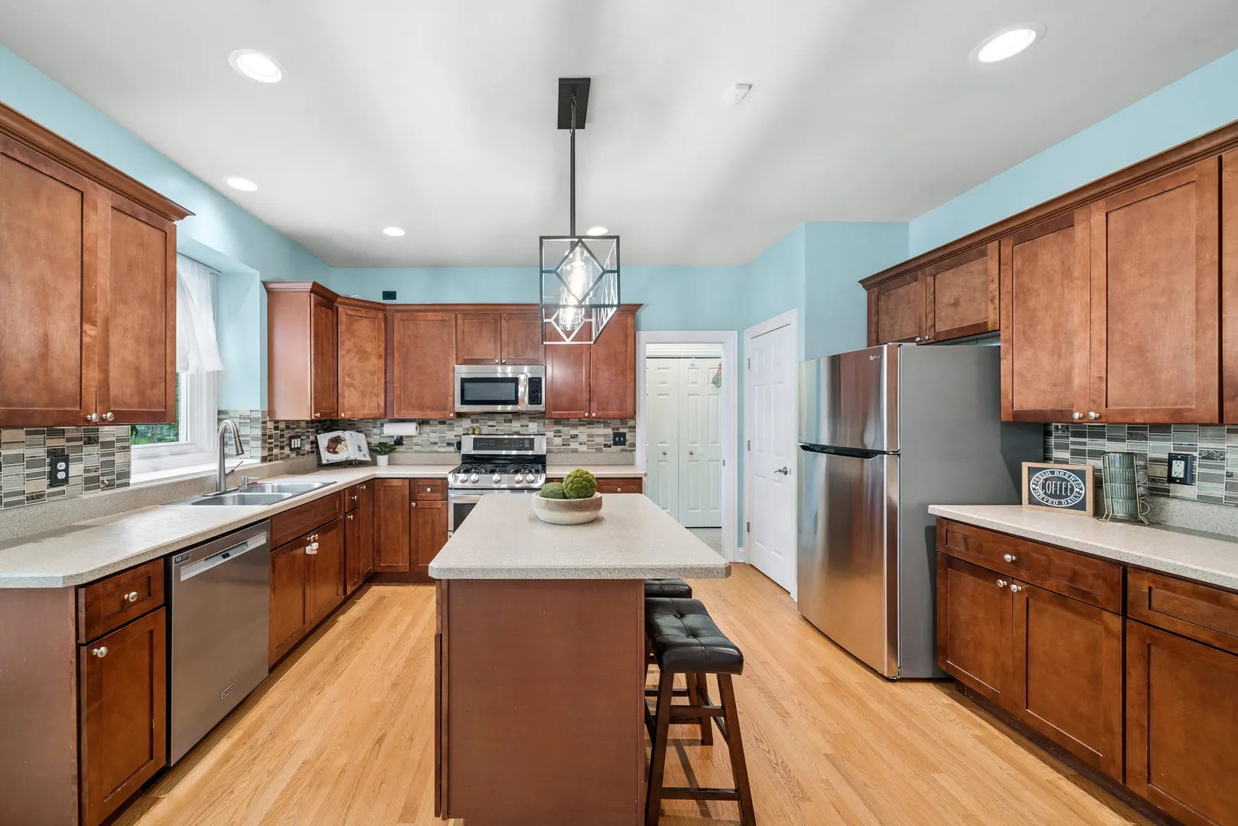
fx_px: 516
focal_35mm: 15
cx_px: 619
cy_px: 413
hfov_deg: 100.4
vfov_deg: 77.4
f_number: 8
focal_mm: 15
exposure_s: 1/10
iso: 400
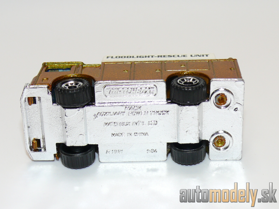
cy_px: 104
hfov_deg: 22.0
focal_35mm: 89
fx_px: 717
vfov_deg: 16.6
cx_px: 140
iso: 100
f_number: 4
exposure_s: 1/30
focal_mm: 12.5
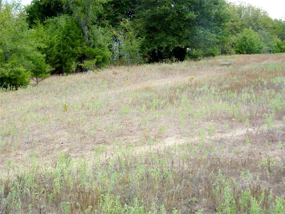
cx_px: 142
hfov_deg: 38.9
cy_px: 107
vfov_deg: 29.7
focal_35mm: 49
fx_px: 403
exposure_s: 1/125
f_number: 4
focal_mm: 8.8
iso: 80
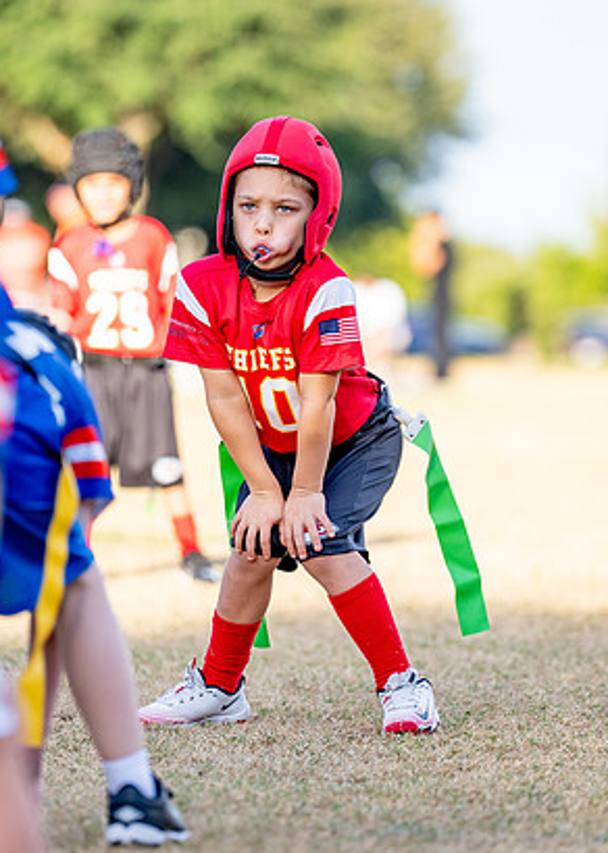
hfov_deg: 5.1
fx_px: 6806
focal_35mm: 281
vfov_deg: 7.2
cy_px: 386
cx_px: 294
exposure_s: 1/1600
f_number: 2.8
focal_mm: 157
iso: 250
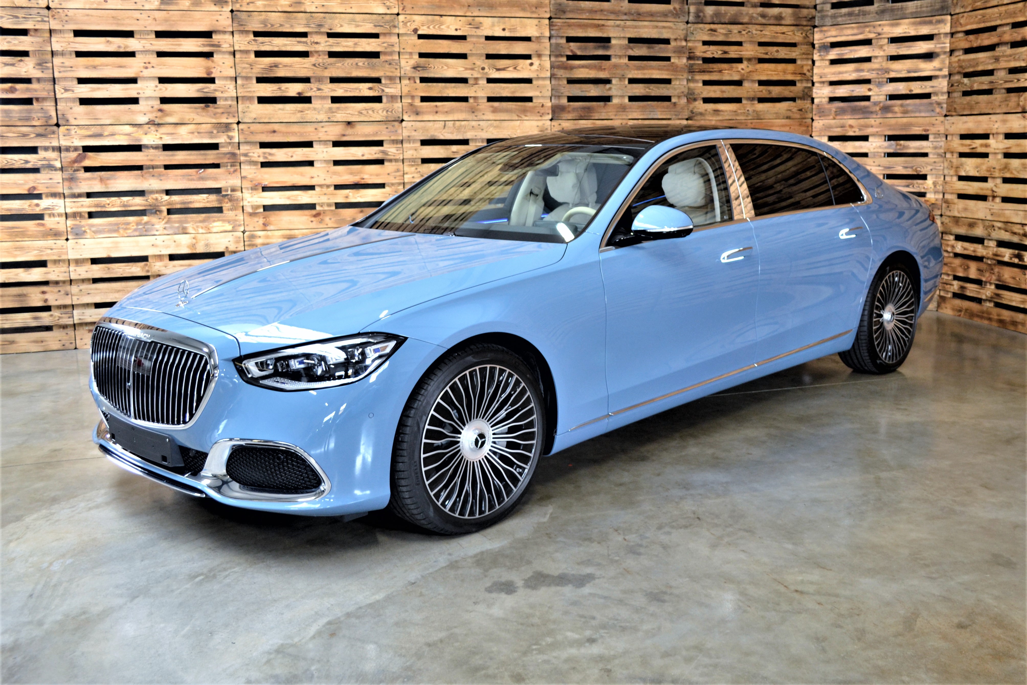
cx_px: 514
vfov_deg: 43.6
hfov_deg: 61.9
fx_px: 856
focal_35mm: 30
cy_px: 342
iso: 800
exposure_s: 1/15
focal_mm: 20
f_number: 3.8
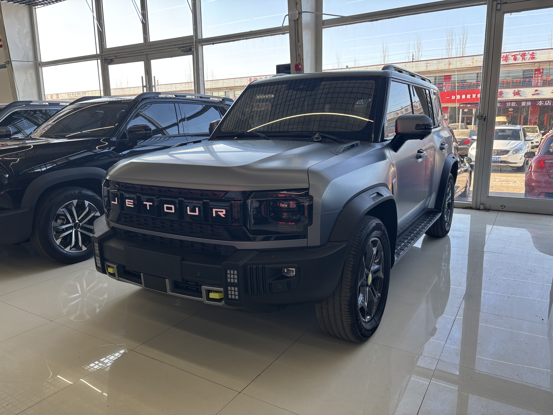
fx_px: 415
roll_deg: +0.9
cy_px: 208
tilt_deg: -11.3
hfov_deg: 67.3
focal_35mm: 26
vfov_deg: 53.1
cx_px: 276
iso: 40
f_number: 1.6
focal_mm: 5.96
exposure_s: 1/121
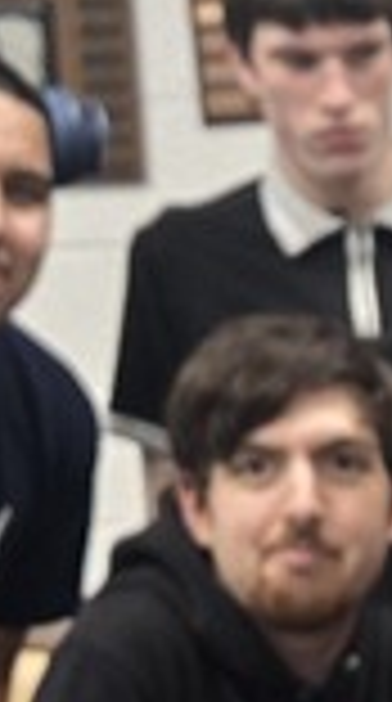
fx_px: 3069
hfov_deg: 7.1
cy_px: 994
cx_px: 743
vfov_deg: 12.5
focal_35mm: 165
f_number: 1.8
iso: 400
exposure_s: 1/120
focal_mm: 5.4
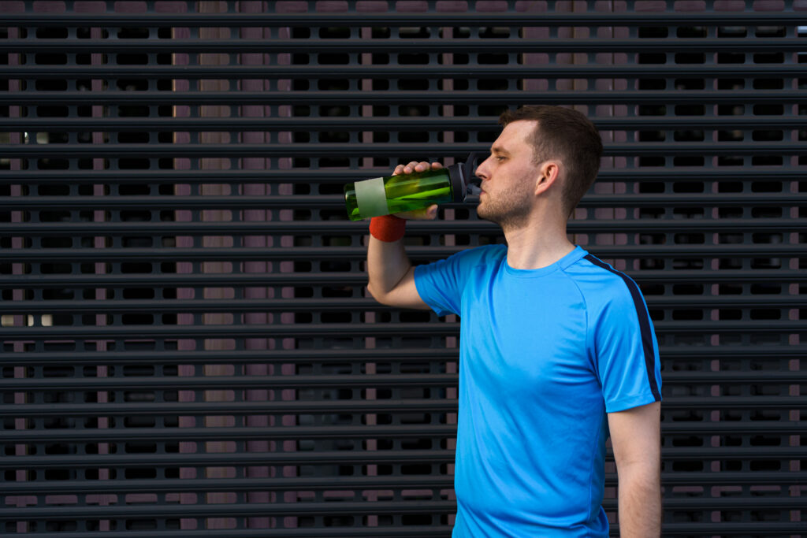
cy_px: 269
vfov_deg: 37.9
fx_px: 785
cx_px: 404
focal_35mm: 35
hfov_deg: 54.4
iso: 400
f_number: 2
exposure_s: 1/1000
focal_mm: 35
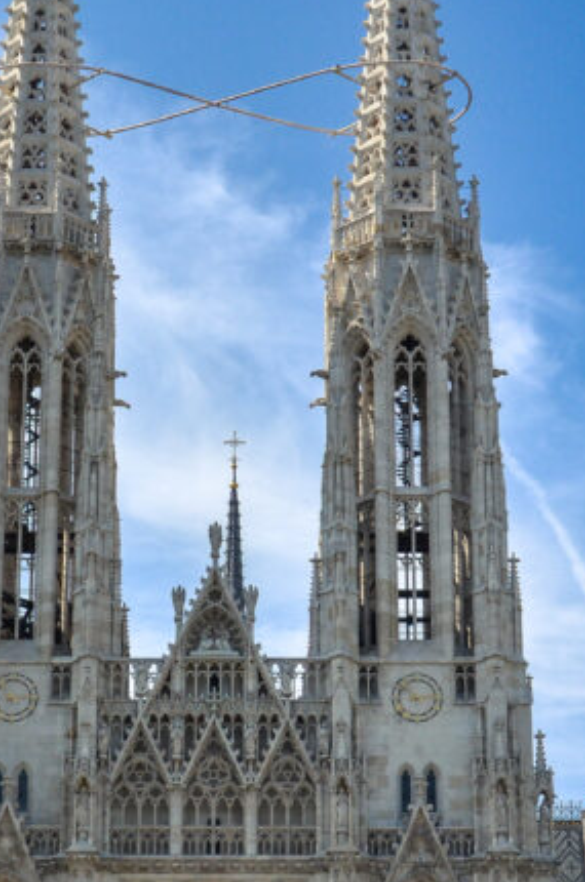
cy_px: 628
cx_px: 211
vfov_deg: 20.3
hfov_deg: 13.6
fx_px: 2447
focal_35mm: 100
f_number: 7.1
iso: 640
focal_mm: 28
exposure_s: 1/2500
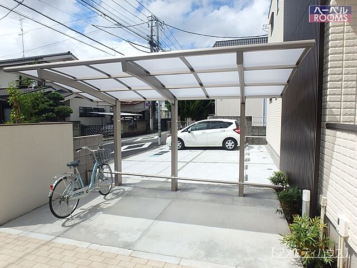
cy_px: 134
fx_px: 217
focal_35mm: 21
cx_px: 178
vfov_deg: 63.4
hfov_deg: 79.0
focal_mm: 3.7
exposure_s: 1/640
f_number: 6
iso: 125
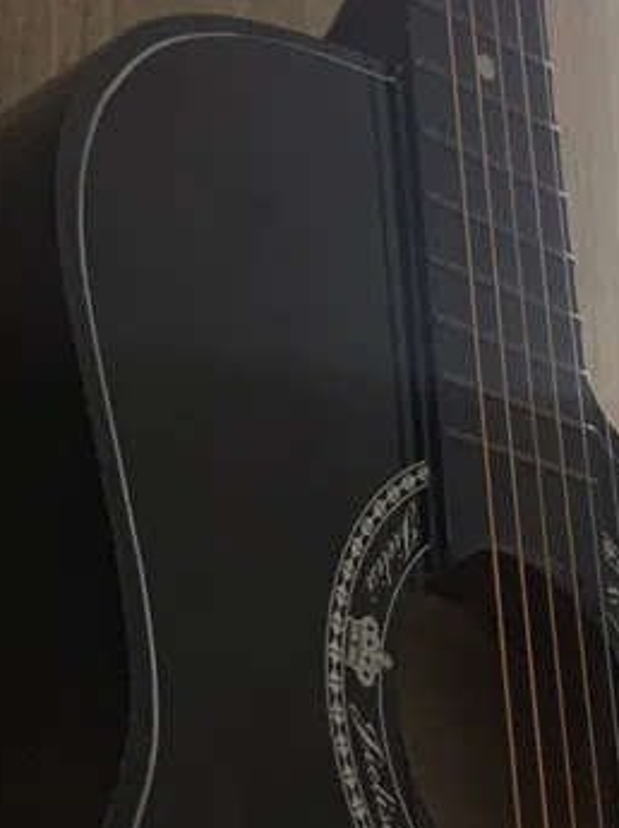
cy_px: 714
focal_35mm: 103
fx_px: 2460
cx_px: 252
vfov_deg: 18.8
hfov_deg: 14.3
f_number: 1.8
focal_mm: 4.25
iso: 64
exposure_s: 1/100
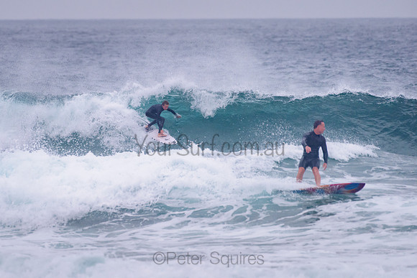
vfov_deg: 2.2
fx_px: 7101
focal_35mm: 613
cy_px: 108
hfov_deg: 3.4
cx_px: 161
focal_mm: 500
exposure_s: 1/2000
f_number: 5.6
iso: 1100
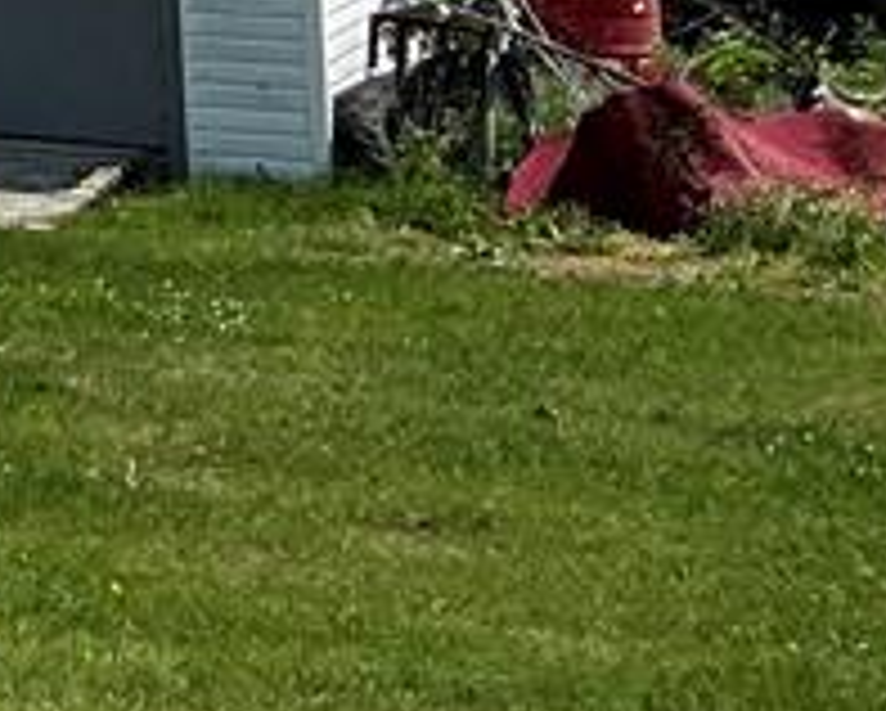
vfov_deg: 9.4
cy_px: -994
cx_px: -1291
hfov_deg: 10.9
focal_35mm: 147
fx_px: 3858
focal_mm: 3
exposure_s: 1/3125
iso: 25
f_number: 1.8
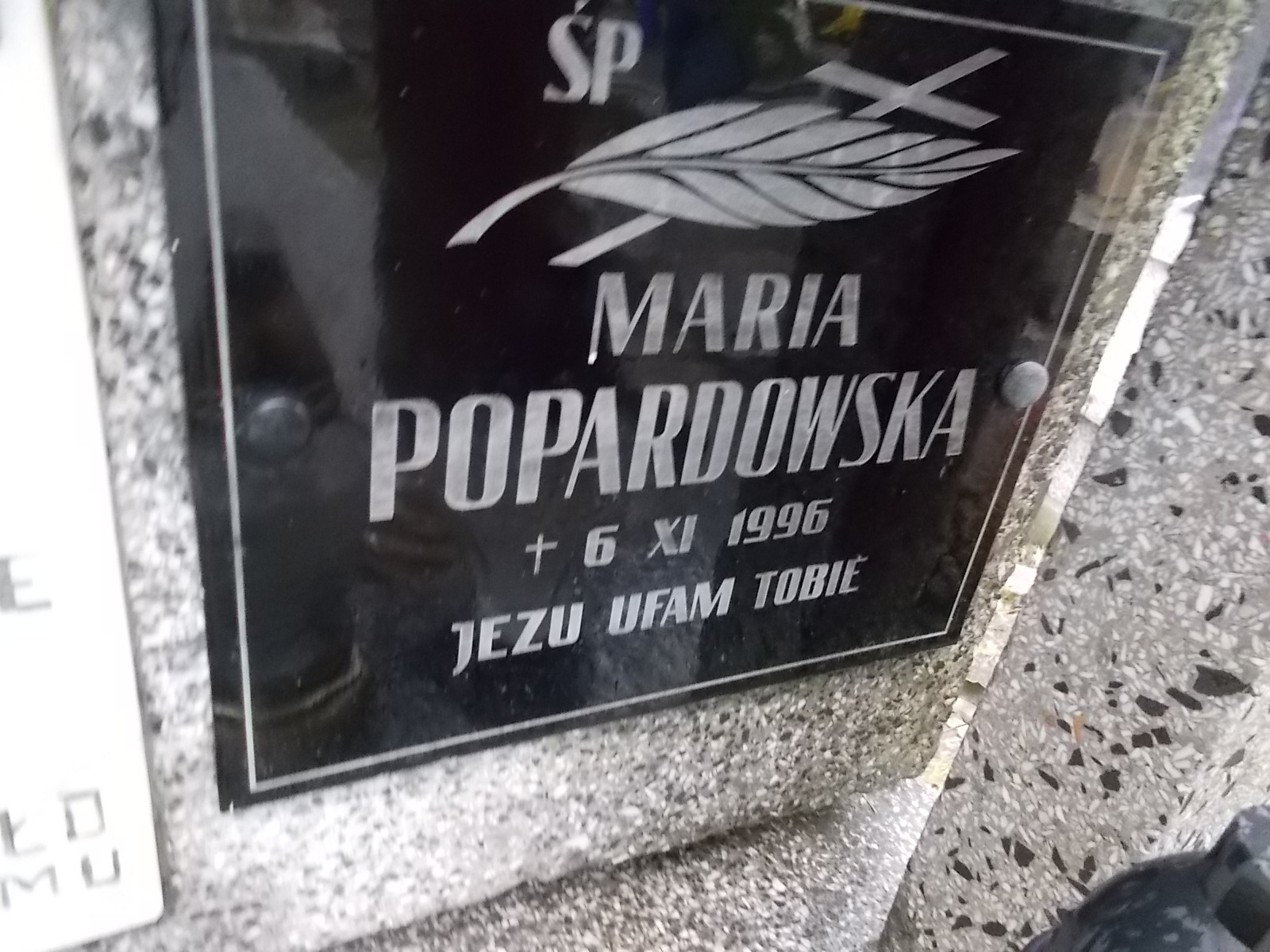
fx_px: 954
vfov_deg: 53.1
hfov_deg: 67.3
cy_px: 476
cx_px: 635
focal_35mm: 26
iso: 400
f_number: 3.2
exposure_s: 1/25
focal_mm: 4.6
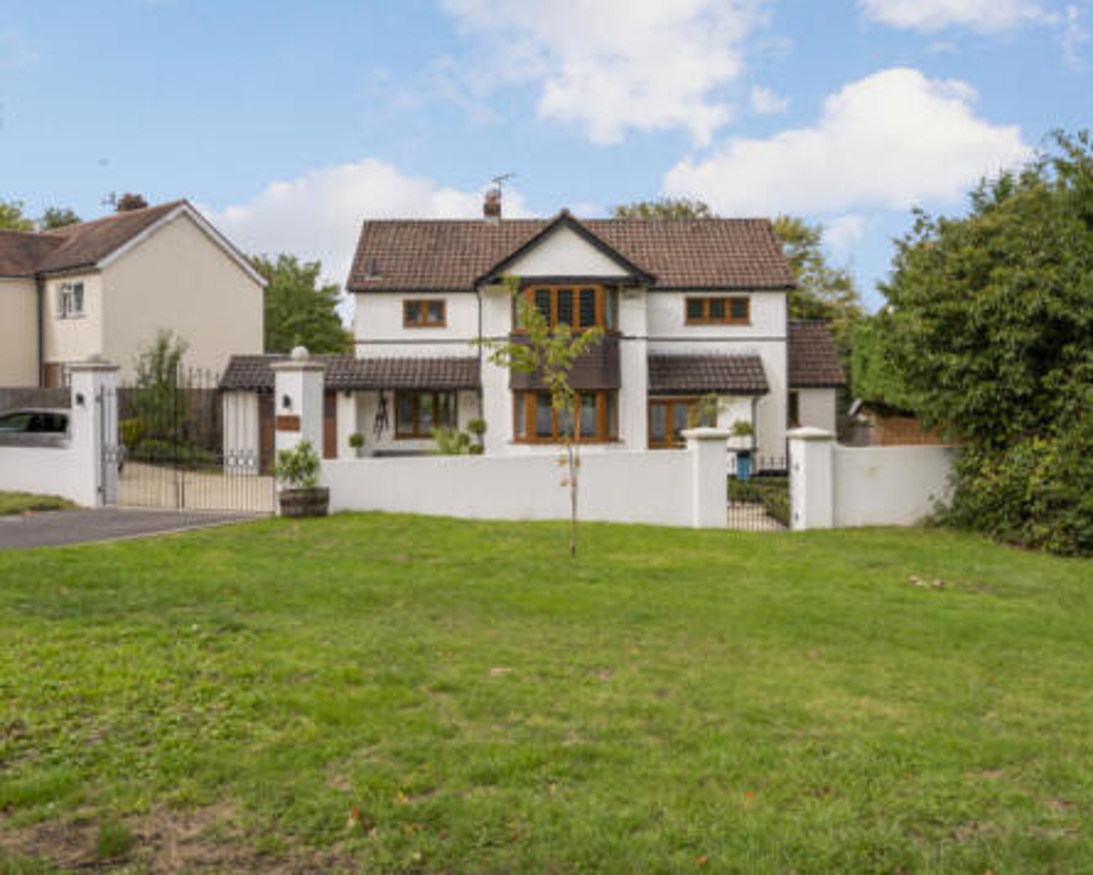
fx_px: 960
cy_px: 374
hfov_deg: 59.3
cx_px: 531
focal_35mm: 30
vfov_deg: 48.8
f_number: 8
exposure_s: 1/250
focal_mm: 21.5
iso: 200
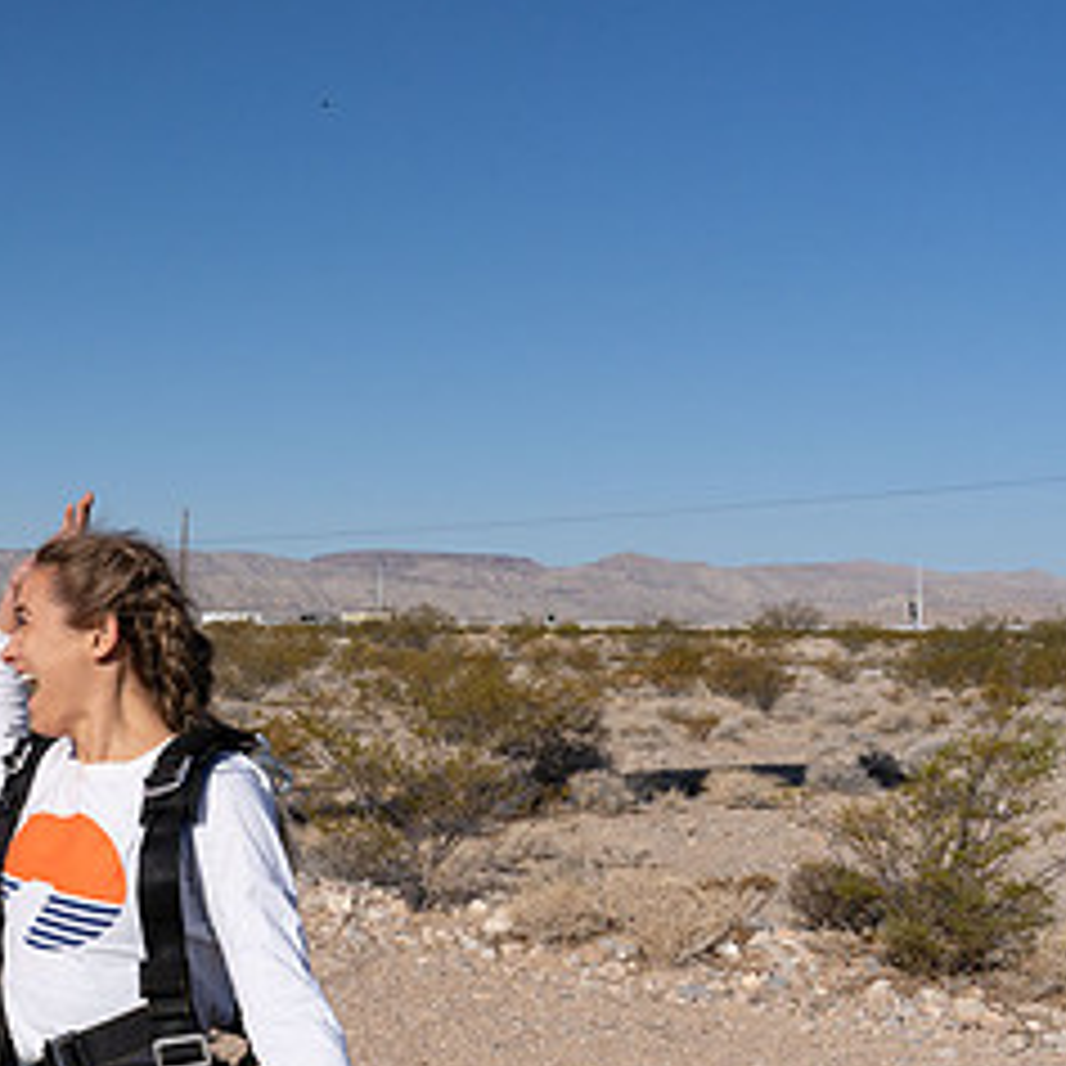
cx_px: -76
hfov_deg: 30.7
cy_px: 668
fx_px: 1742
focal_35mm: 50
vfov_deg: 33.8
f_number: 13
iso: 800
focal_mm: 24
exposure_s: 1/2000
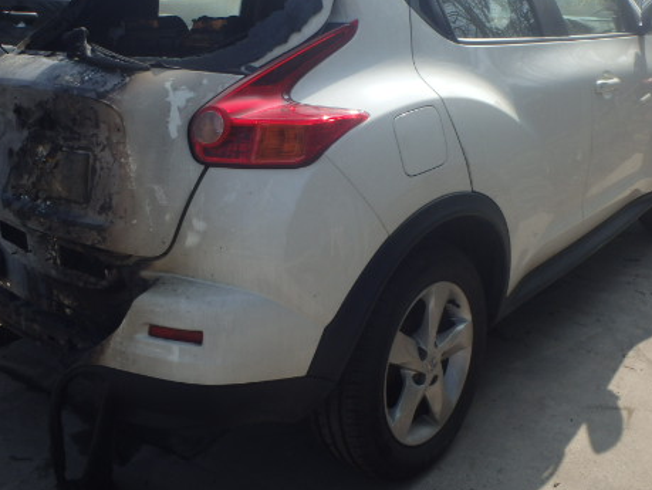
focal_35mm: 39
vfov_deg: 36.5
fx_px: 735
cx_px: 318
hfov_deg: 47.8
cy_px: 165
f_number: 11
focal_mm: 5
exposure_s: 1/125
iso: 125
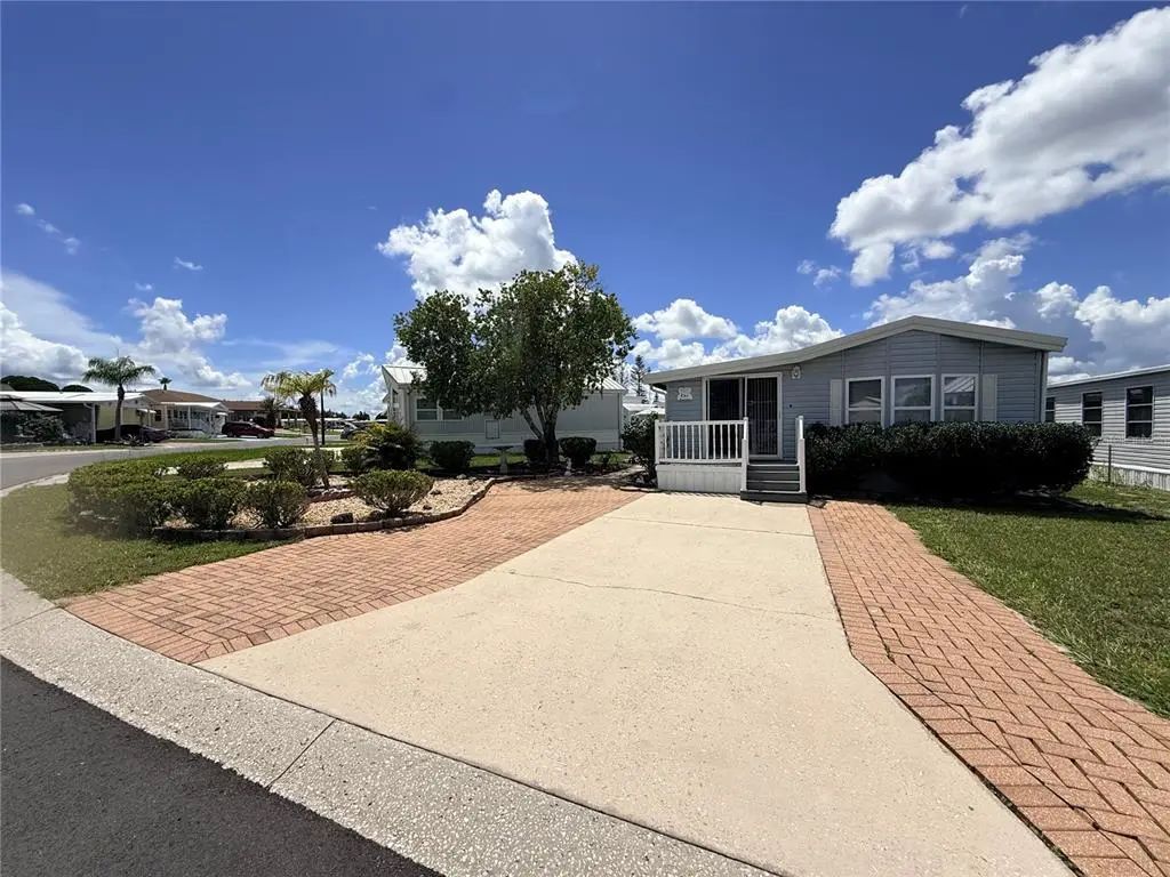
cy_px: 438
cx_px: 585
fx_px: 473
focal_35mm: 14
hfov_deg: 102.1
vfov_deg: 85.7
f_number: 2.2
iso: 50
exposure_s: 1/5155
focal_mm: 2.22
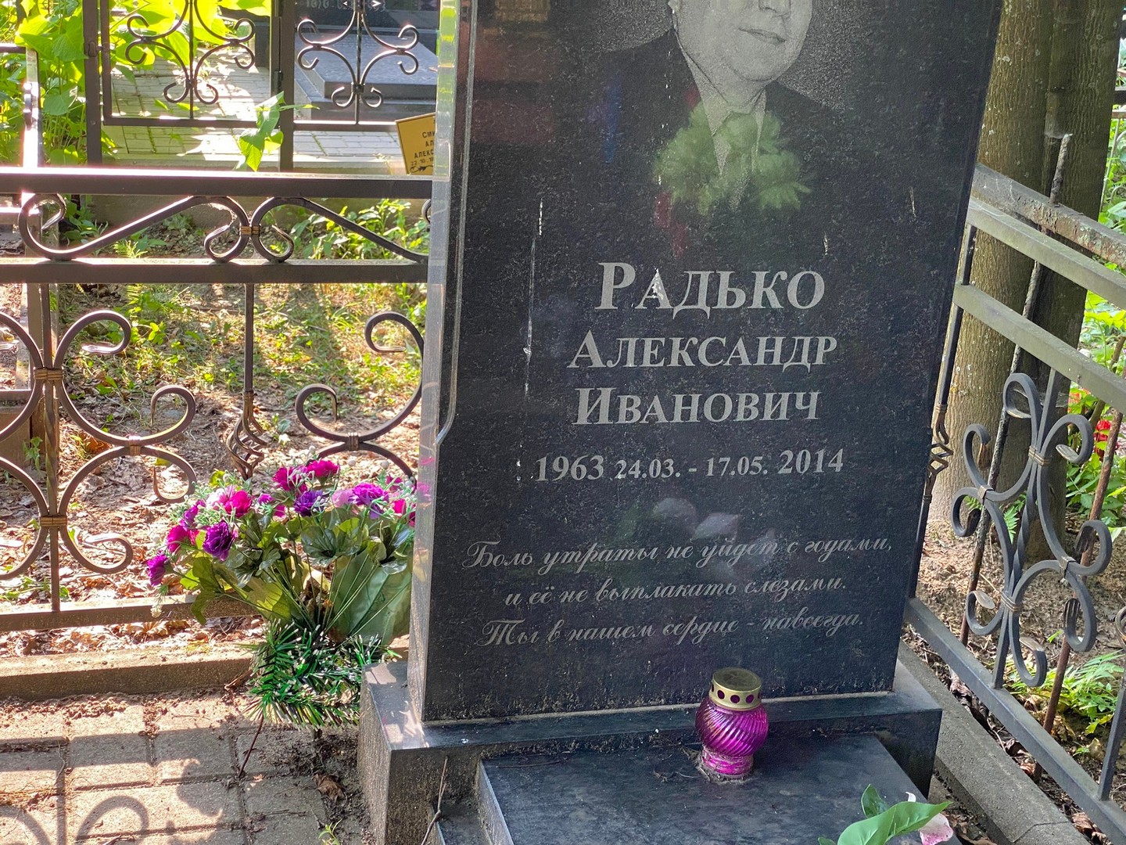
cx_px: 563
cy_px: 422
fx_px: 1691
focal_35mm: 52
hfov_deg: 36.8
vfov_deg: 28.0
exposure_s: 1/121
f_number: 2
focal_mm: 6
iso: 64
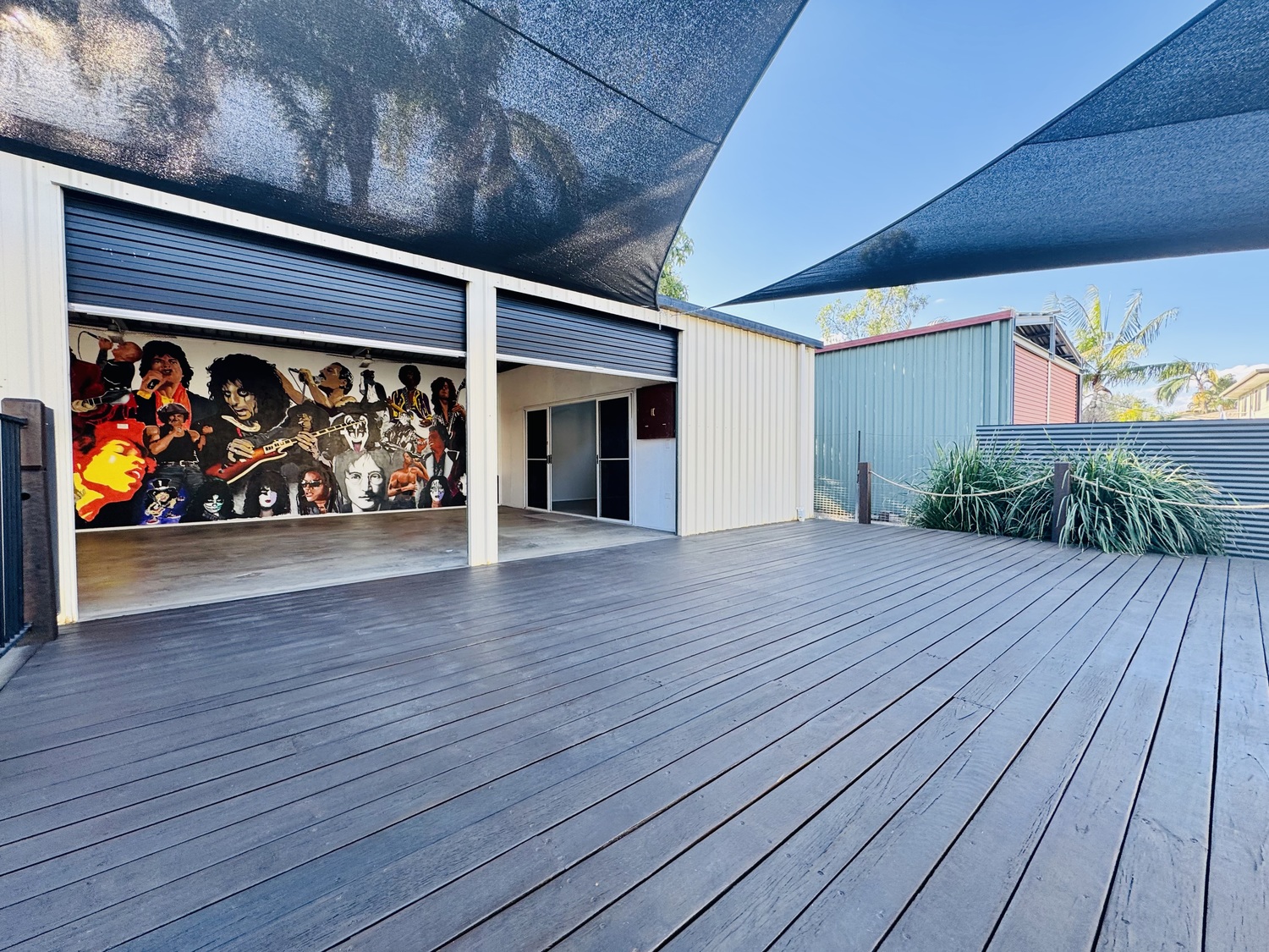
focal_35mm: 14
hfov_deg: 102.1
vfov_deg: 85.7
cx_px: 634
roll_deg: +1.0
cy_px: 476
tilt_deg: -1.5
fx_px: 513
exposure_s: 1/154
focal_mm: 2.22
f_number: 2.2
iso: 40
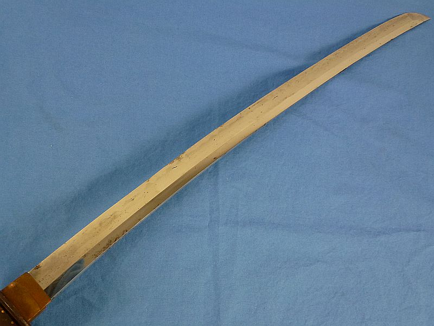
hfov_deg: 51.4
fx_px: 451
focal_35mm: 36
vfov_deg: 39.7
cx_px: 217
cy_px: 163
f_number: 3.7
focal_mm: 6.4
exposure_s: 1/60
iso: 200
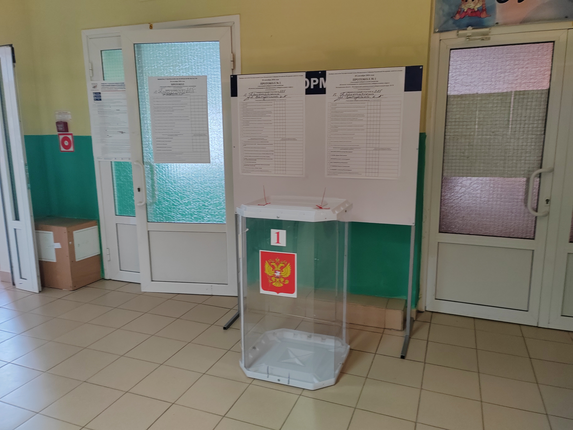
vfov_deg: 51.4
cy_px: 215
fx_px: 447
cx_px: 286
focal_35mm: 27
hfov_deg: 65.3
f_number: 1.9
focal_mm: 5.52
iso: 800
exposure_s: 1/33
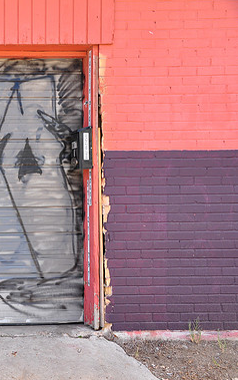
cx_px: -50
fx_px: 675
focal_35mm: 65
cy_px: 190
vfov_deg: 31.5
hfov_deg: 18.9
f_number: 8
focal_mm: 28
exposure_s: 1/125
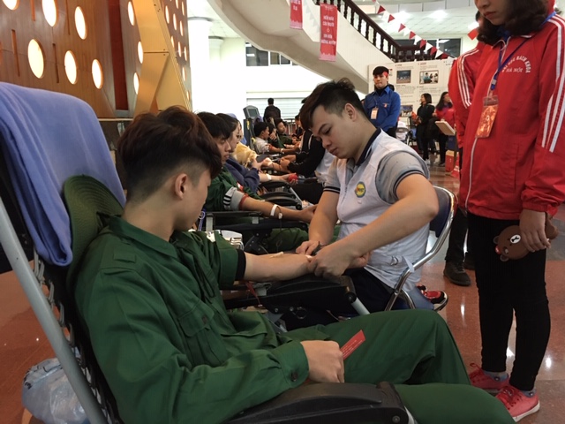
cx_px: 282
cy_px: 212
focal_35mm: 29
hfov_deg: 61.7
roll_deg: +0.4
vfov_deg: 48.2
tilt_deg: -9.9
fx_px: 473
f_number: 2.2
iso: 100
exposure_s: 1/4
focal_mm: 4.15
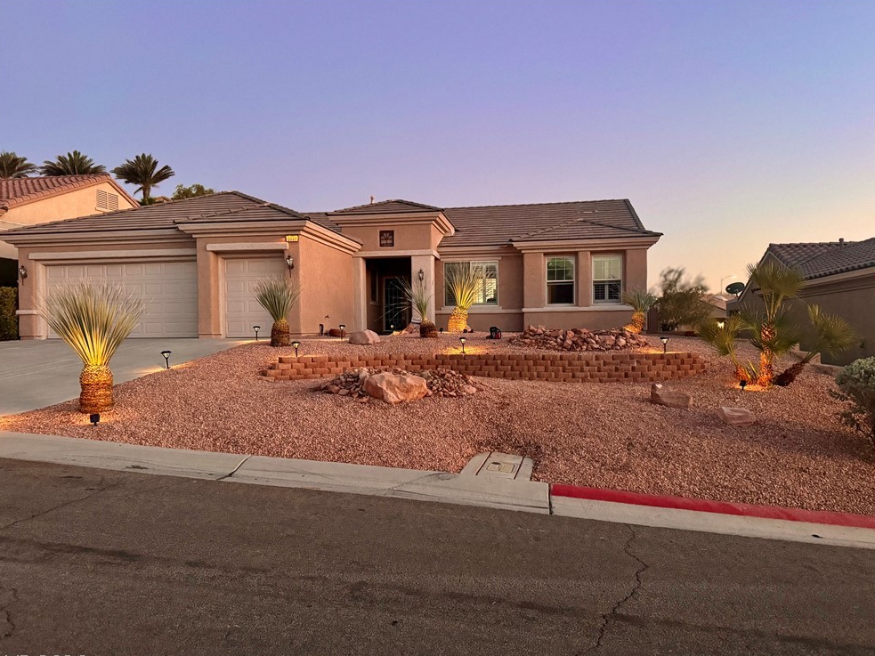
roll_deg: +1.1
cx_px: 446
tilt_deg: -1.5
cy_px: 336
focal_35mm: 25
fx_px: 632
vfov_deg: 54.9
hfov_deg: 69.4
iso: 1000
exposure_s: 1/40
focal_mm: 6.76
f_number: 1.78
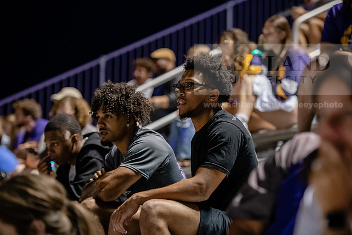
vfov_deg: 11.4
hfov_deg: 17.1
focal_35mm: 120
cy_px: 118
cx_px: 176
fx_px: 1174
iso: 5000
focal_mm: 120
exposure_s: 1/250
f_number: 2.8
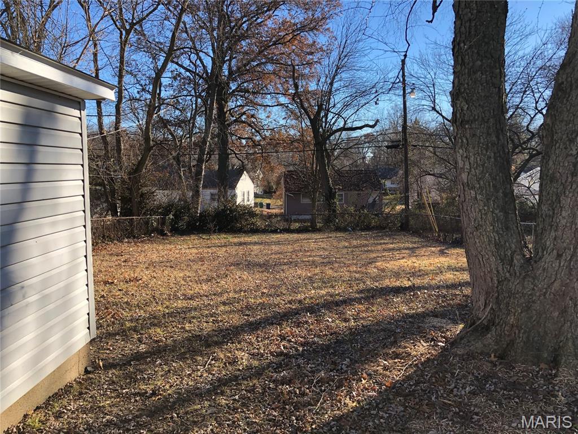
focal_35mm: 28
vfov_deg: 49.7
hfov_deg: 63.4
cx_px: 289
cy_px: 217
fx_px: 468
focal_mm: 4
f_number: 1.8
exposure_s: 1/759
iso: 20
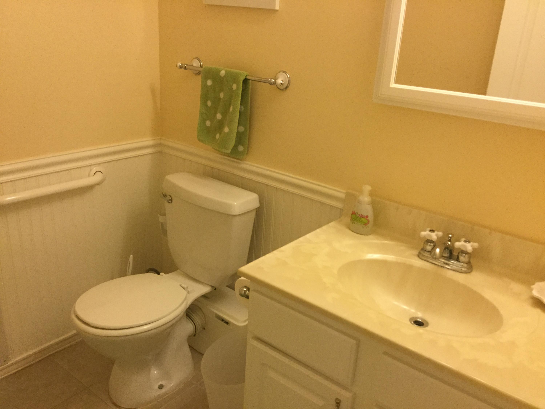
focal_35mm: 31
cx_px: 272
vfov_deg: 45.4
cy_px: 204
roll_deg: -3.3
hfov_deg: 58.4
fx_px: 488
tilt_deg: -22.2
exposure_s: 1/30
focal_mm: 3.3
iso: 125
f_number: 2.4
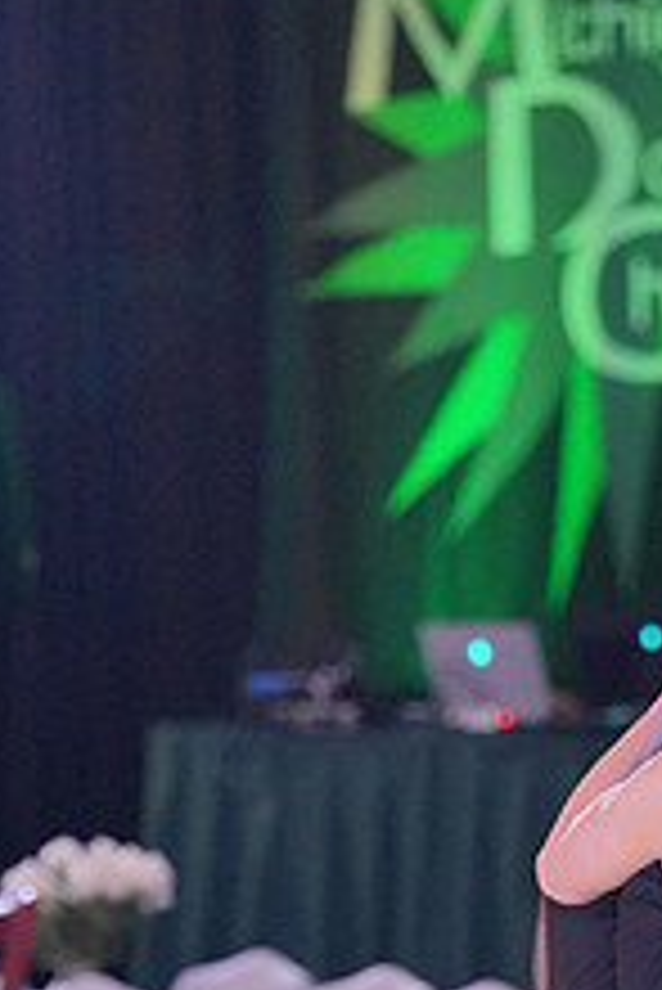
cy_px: 1174
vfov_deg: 5.4
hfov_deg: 3.6
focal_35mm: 383
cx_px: 763
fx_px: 10547
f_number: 3.5
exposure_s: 1/500
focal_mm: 145
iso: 5000
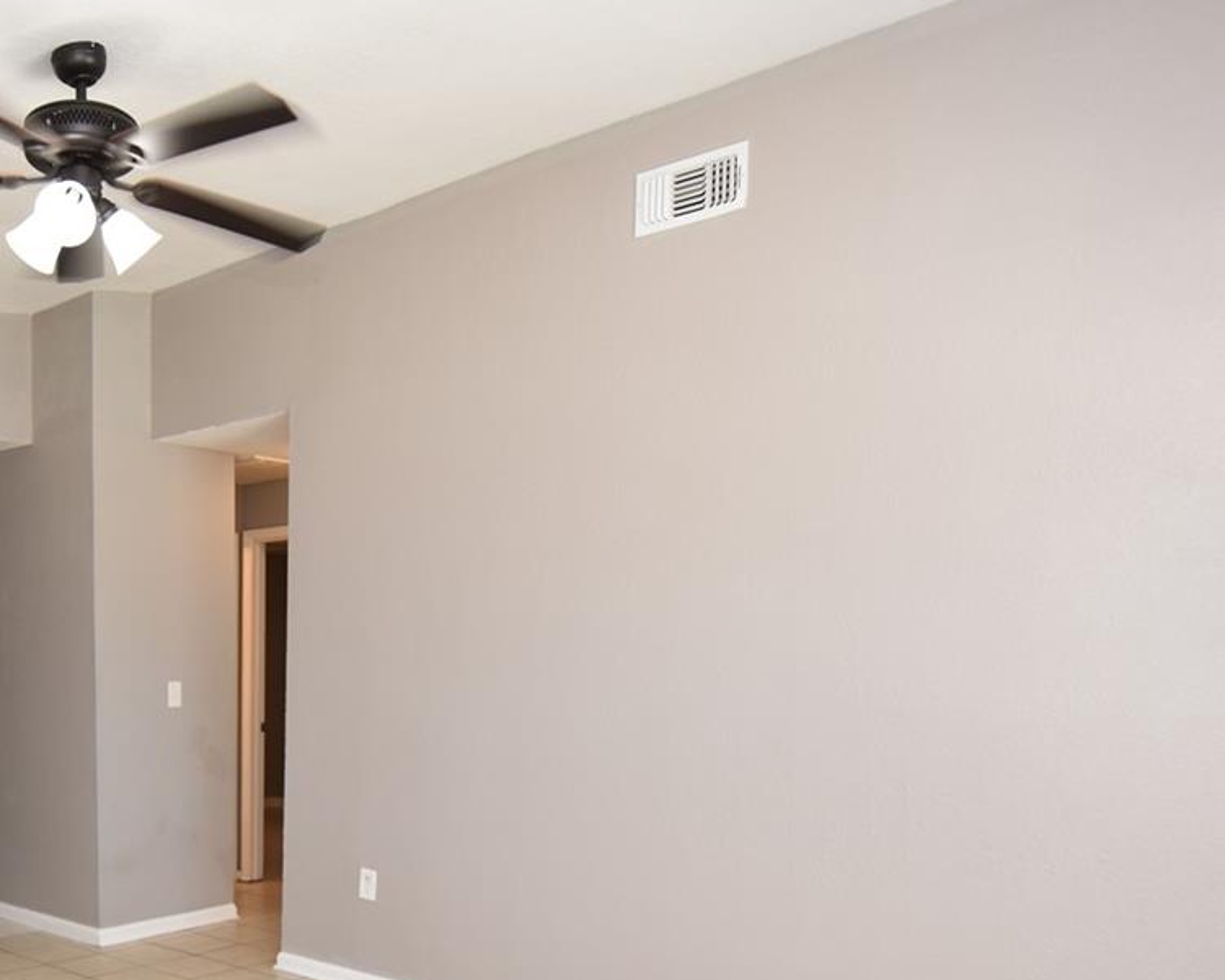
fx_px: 1088
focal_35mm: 30
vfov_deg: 46.1
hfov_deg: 53.9
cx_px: 209
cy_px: 778
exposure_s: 1/80
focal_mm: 10
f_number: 4
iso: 200
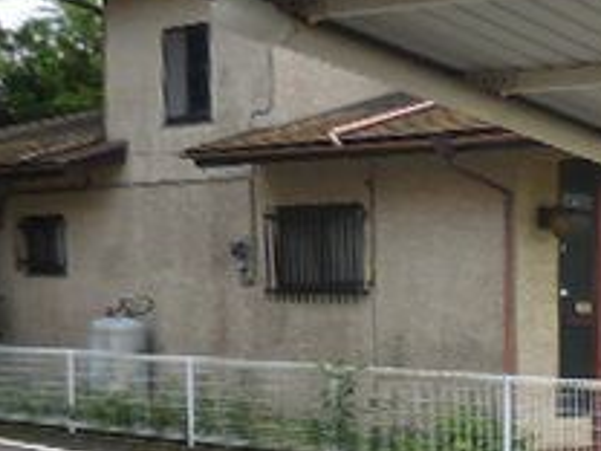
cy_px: 465
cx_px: 873
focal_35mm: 77
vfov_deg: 18.6
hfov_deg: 21.6
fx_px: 1337
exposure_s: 1/640
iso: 125
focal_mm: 4.5
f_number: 3.3
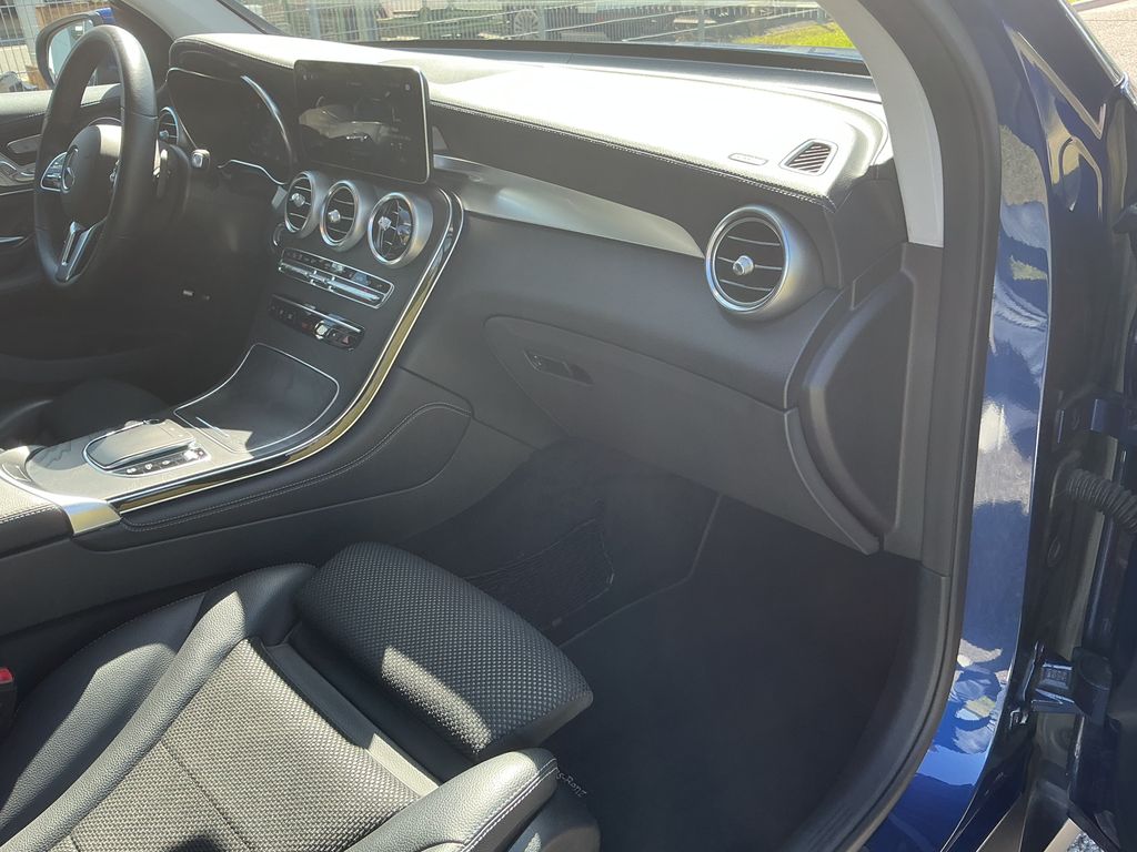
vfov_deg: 48.2
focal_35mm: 29
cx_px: 568
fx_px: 953
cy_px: 426
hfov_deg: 61.7
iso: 20
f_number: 1.8
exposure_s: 1/120
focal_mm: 3
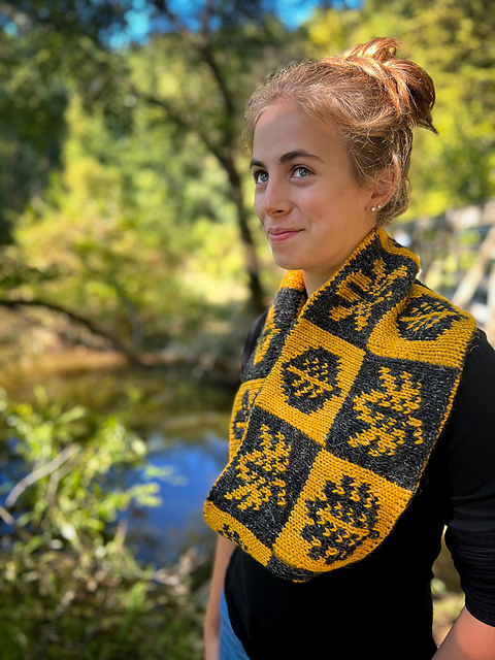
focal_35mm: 26
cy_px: 330
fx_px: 496
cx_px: 248
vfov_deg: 67.3
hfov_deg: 53.1
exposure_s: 1/130
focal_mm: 5.7
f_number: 1.5
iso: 32
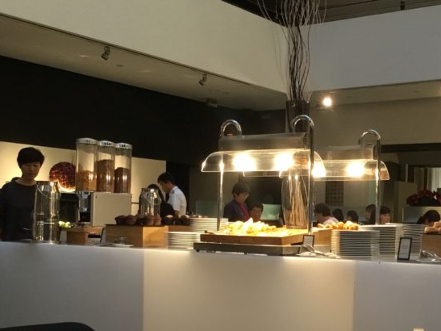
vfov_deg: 25.0
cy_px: 241
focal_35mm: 58
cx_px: 301
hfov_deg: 32.9
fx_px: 739
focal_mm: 3.3
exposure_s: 1/33
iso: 200
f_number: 2.4
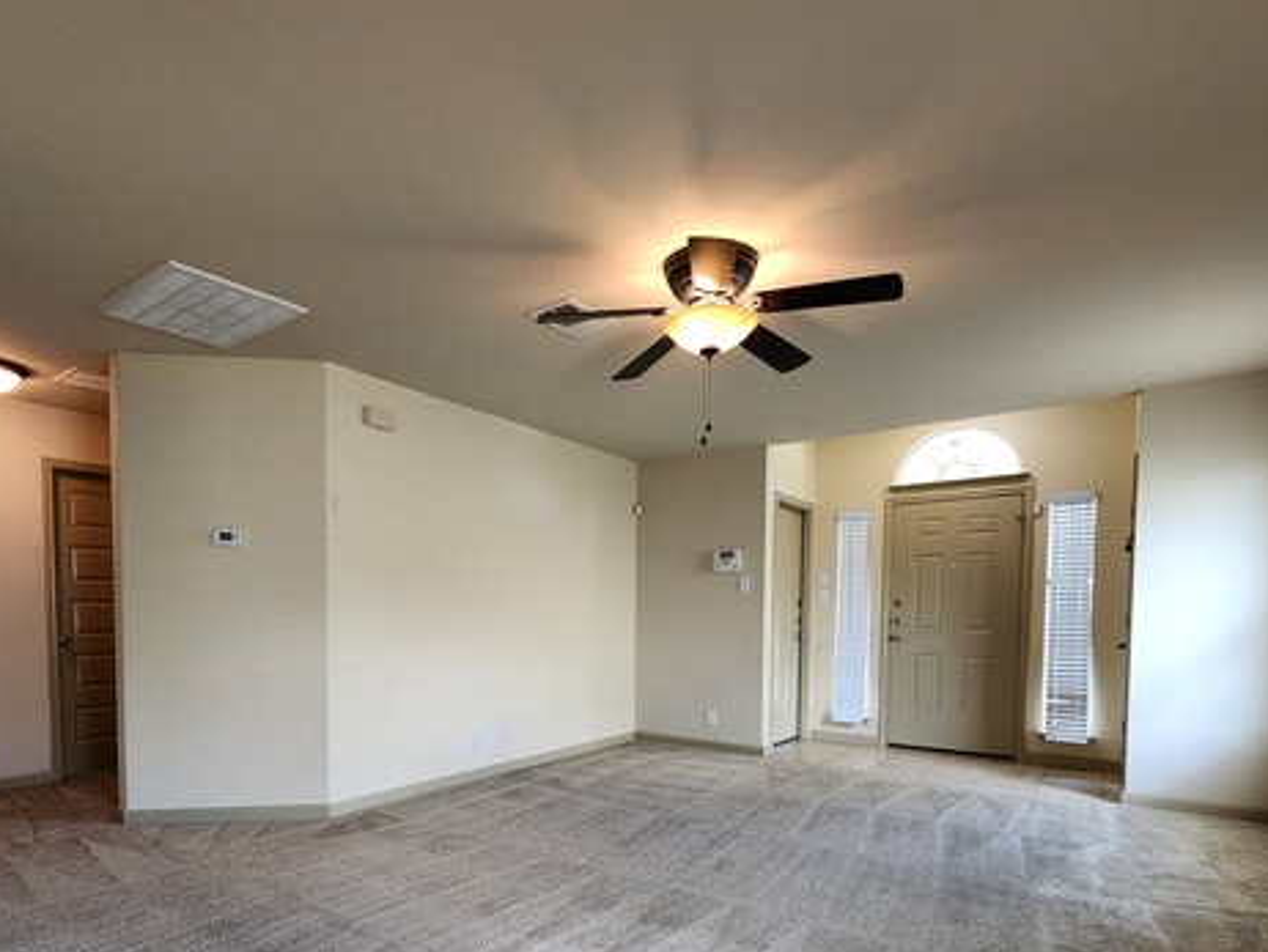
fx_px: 660
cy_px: 656
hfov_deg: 87.1
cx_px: 538
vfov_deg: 69.0
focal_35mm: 18
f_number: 2.2
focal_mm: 2.2
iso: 250
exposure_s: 1/60
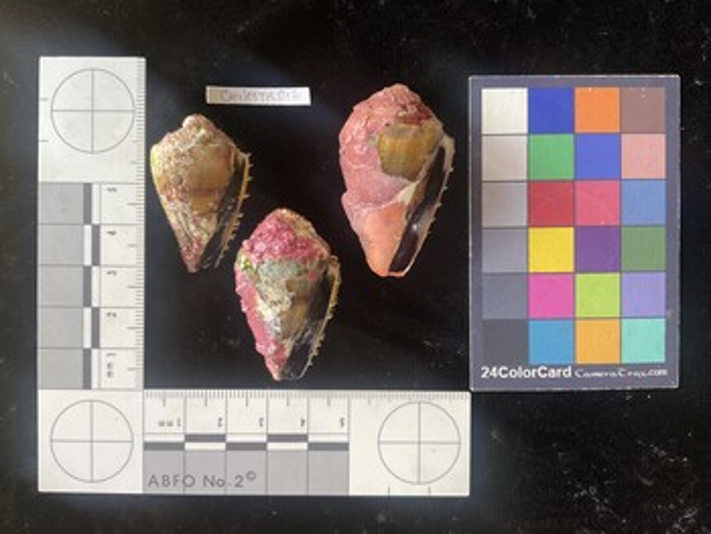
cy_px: 267
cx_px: 356
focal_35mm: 29
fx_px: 596
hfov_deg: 61.6
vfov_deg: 48.3
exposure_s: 1/60
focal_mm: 3
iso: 40
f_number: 1.8
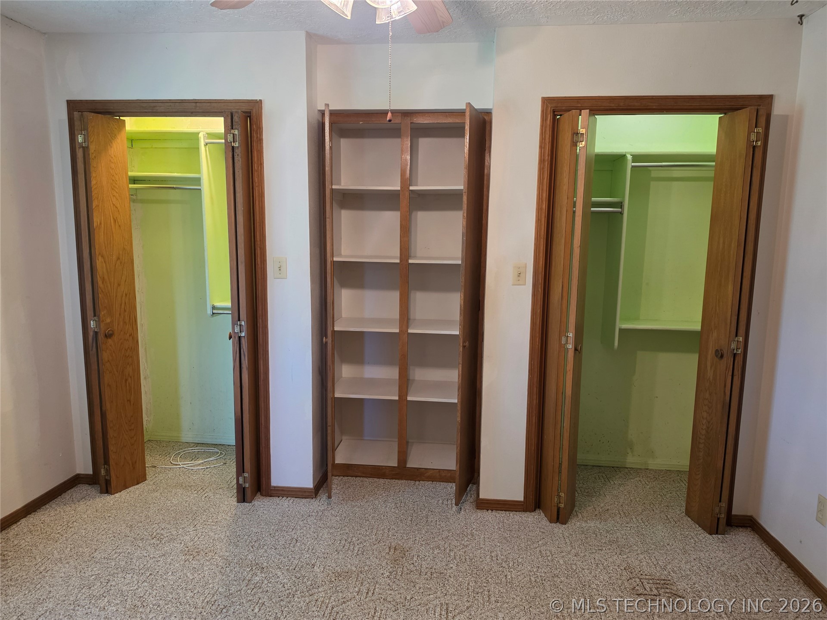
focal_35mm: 23
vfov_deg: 58.9
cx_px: 414
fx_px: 549
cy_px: 310
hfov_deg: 73.9
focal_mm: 6.5
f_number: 1.4
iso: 250
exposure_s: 1/120
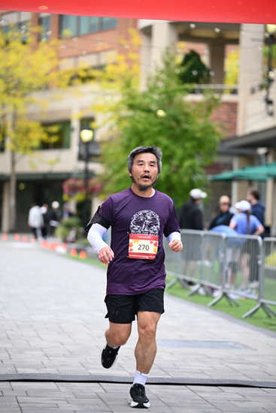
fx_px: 1436
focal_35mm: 125
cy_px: 206
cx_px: 138
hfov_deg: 11.0
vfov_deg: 16.4
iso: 640
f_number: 2.8
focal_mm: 125
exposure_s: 1/2000
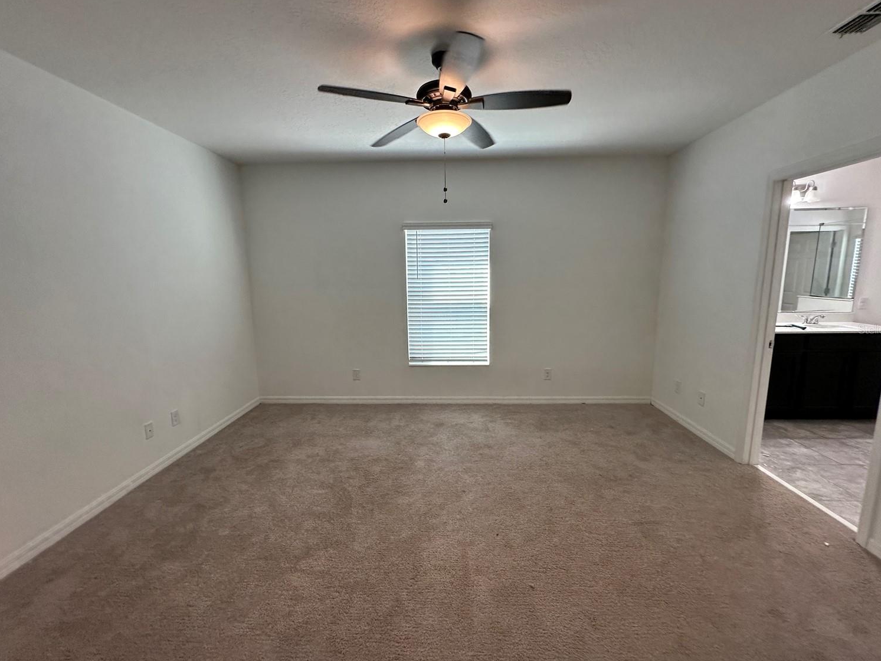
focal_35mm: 15
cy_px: 329
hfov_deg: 98.2
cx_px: 442
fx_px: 382
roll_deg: -0.7
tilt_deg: -10.3
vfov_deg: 81.8
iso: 160
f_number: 2.2
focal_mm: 2.22
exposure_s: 1/120
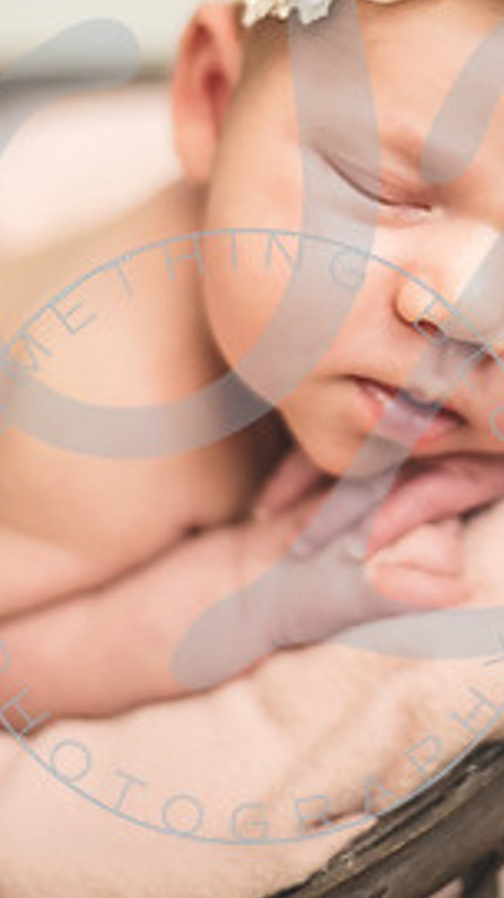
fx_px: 2071
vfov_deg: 24.3
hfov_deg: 13.8
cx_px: 398
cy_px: 285
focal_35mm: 87
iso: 1000
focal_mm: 50
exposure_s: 1/125
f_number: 1.8
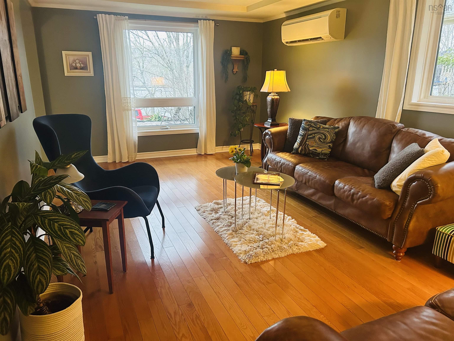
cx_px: 227
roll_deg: +0.2
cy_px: 170
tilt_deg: -15.8
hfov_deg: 67.3
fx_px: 341
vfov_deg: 53.1
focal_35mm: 26
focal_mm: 5.7
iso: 500
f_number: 1.5
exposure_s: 1/60
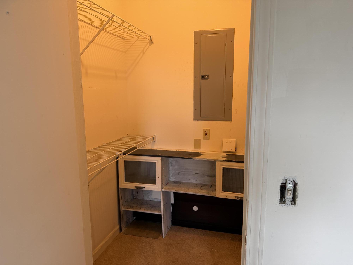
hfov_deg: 71.6
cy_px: 132
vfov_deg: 56.8
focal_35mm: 24
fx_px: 245
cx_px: 176
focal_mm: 6.76
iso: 160
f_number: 1.78
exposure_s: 1/60
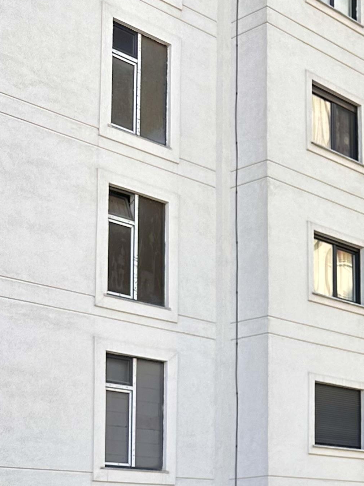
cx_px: 520
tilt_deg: +6.8
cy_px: 440
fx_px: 1009
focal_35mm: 72
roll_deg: +0.8
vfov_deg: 26.1
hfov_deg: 18.5
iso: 80
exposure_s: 1/1562
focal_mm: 6.86
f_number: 1.78
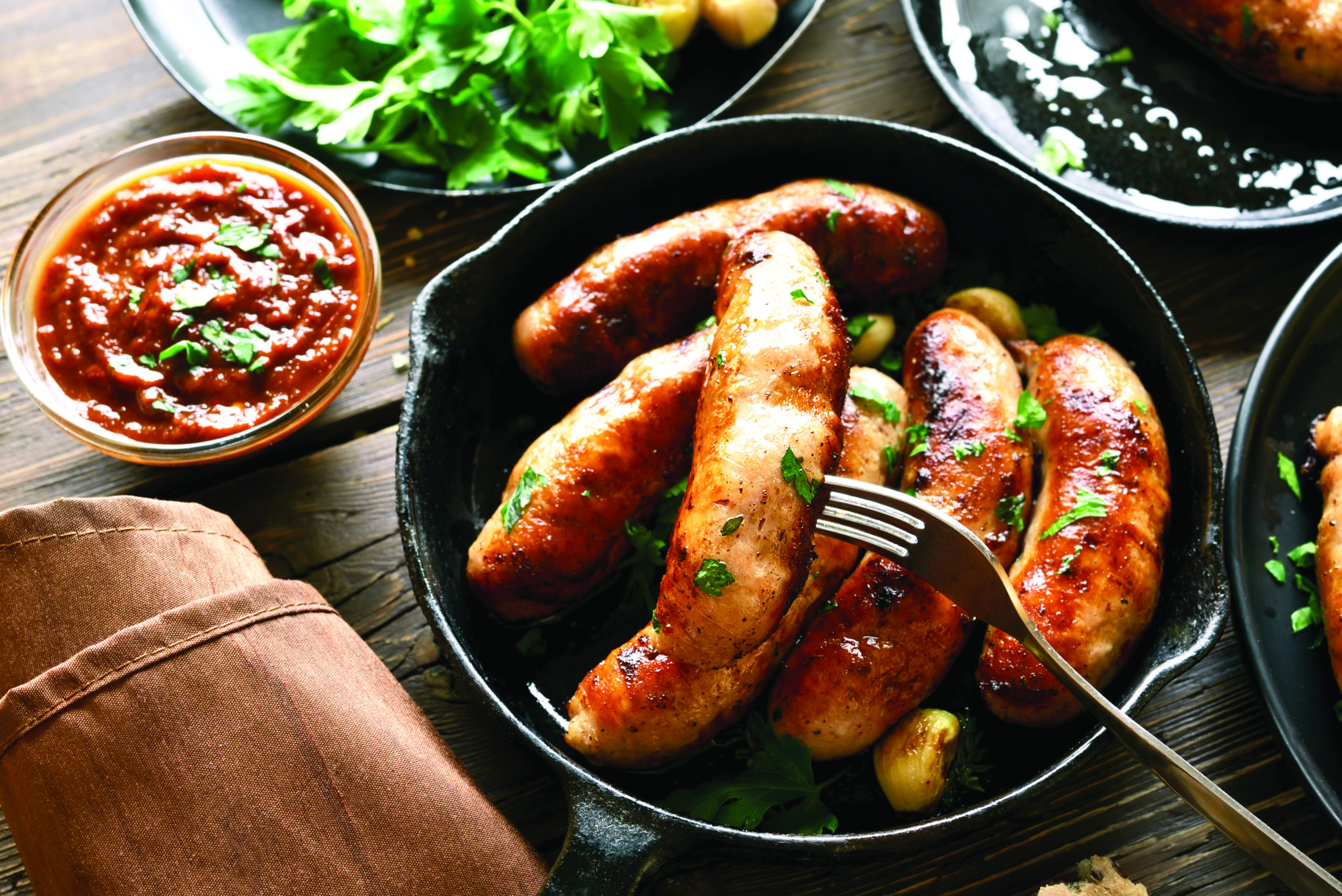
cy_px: 448
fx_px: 2237
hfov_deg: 33.4
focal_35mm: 60
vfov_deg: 22.6
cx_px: 671
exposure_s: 1/160
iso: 160
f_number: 10
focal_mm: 60
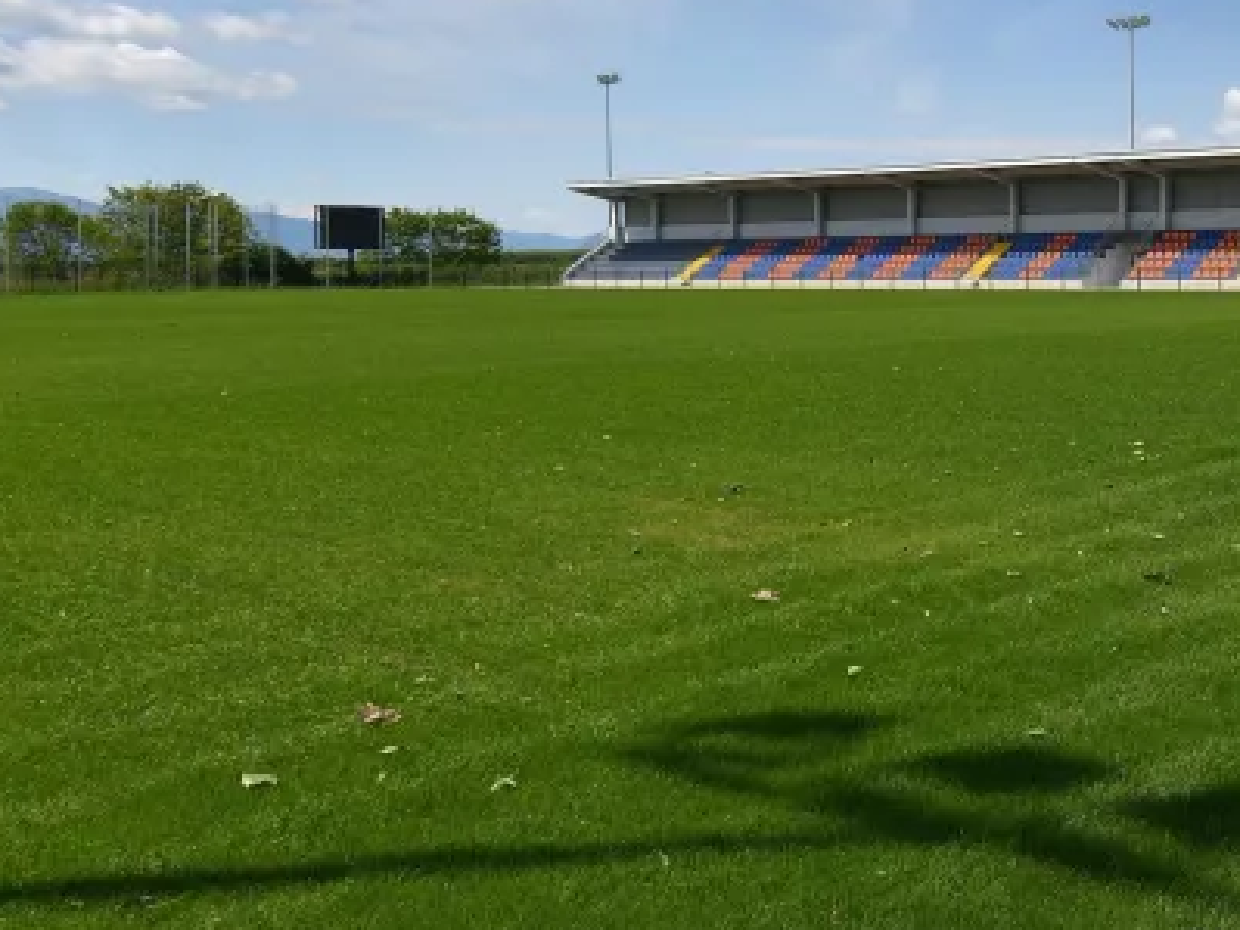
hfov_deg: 41.1
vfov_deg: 32.5
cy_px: 297
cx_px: 991
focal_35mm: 44
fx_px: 1576
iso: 100
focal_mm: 24
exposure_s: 1/800
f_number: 7.1
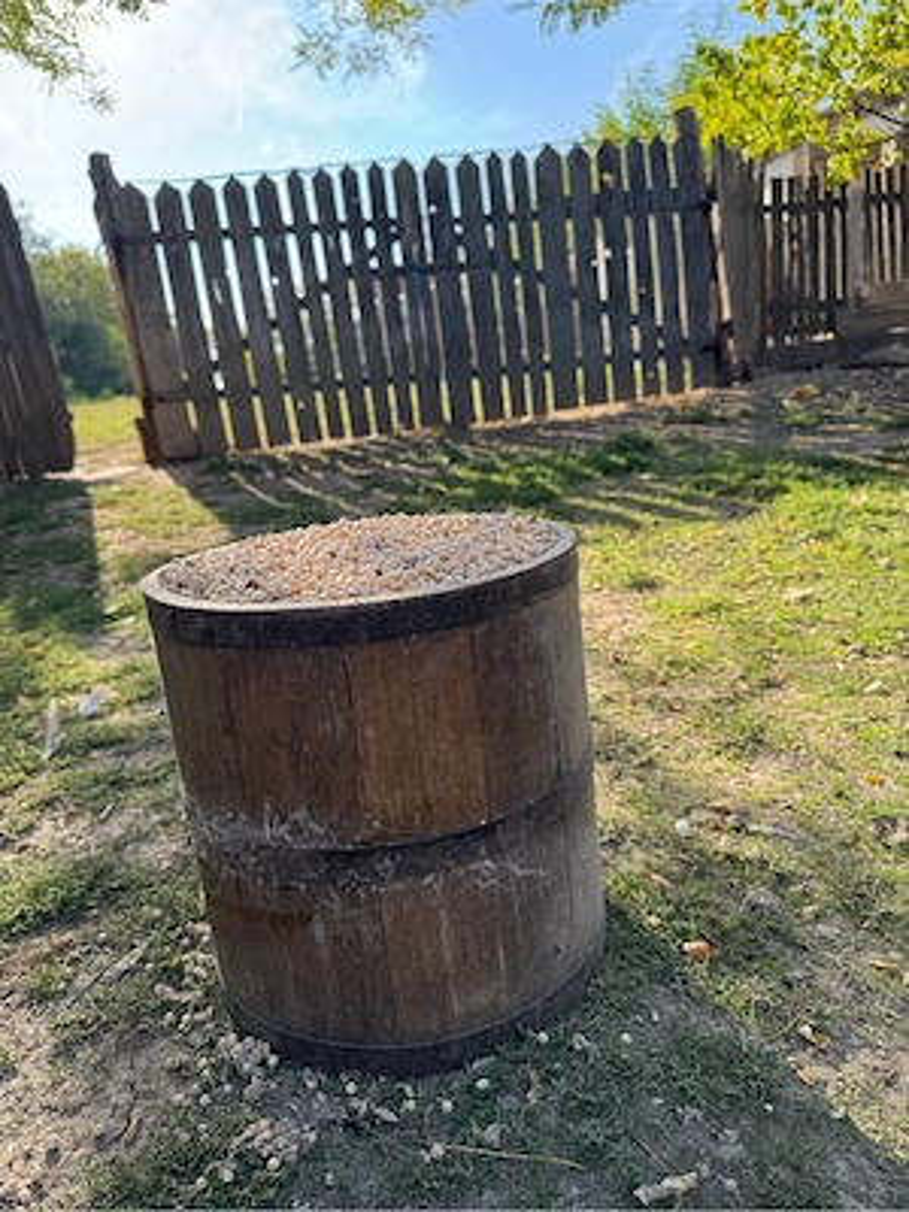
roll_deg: +6.4
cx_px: 454
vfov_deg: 71.6
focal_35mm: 24
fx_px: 840
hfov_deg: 56.8
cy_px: 606
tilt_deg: -14.1
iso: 80
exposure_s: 1/707
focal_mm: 6.76
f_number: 1.78
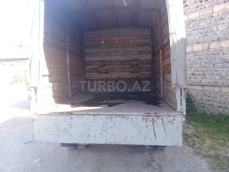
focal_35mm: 31
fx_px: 205
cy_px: 86
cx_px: 114
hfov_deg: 58.4
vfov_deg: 45.4
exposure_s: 1/150
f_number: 2.2
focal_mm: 3.3
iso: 50
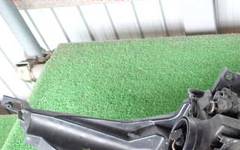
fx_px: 321
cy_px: 152
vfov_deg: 25.0
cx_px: 212
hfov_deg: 38.5
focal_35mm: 49
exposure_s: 1/50
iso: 200
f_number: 2
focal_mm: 4.5
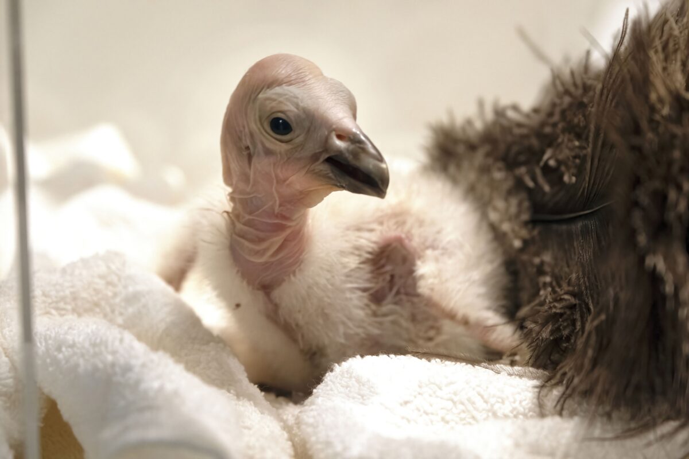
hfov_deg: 17.1
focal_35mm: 120
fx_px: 2296
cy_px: 230
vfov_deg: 11.4
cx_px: 344
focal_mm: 80
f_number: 4
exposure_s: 1/120
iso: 1600
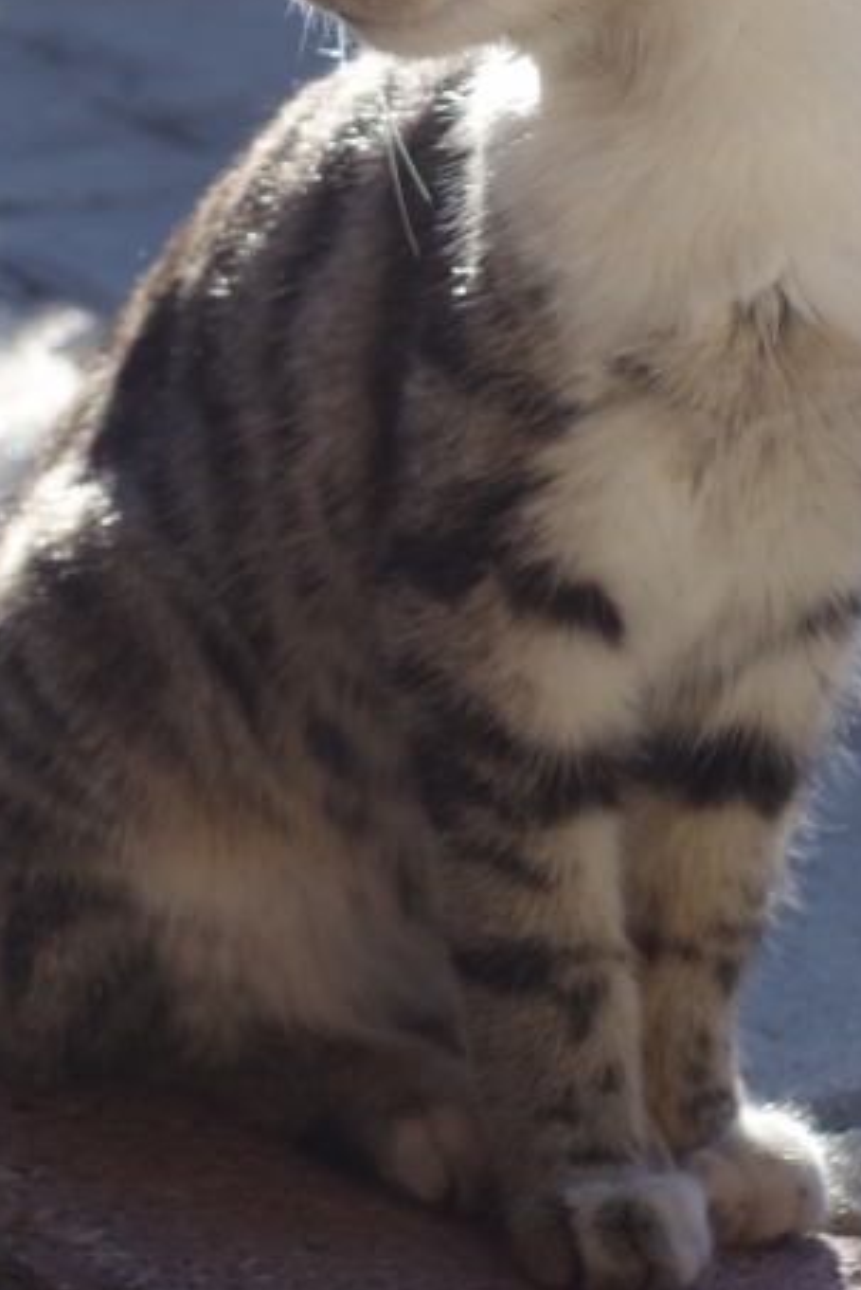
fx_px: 6631
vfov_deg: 11.1
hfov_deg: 7.4
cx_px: 277
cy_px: 449
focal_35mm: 185
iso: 125
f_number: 5.6
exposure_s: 1/200
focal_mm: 31.15
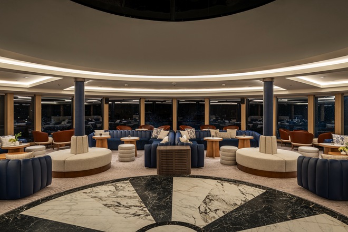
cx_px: 174
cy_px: 116
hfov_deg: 79.9
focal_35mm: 22
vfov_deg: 58.3
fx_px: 208
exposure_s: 1/5
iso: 200
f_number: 6.3
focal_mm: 21.5
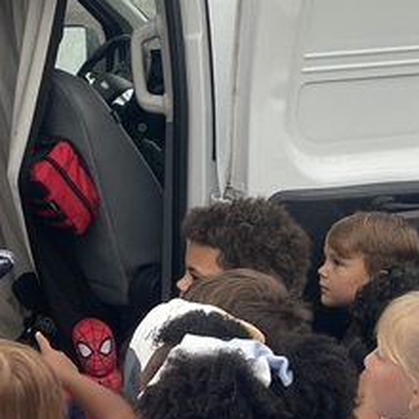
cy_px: 381
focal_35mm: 107
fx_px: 1465
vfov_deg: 16.1
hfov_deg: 16.1
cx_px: 57
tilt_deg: -19.2
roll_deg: +3.4
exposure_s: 1/211
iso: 32
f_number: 1.6
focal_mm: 4.2
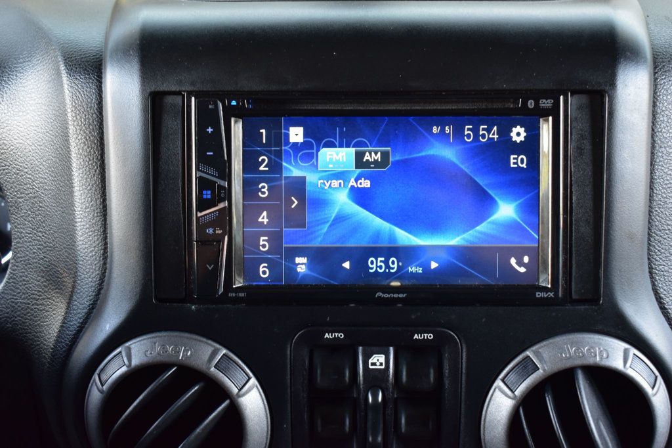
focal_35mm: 46
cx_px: 336
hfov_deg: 42.3
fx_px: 868
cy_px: 224
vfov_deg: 28.9
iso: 800
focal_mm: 31
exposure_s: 1/15
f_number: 6.3
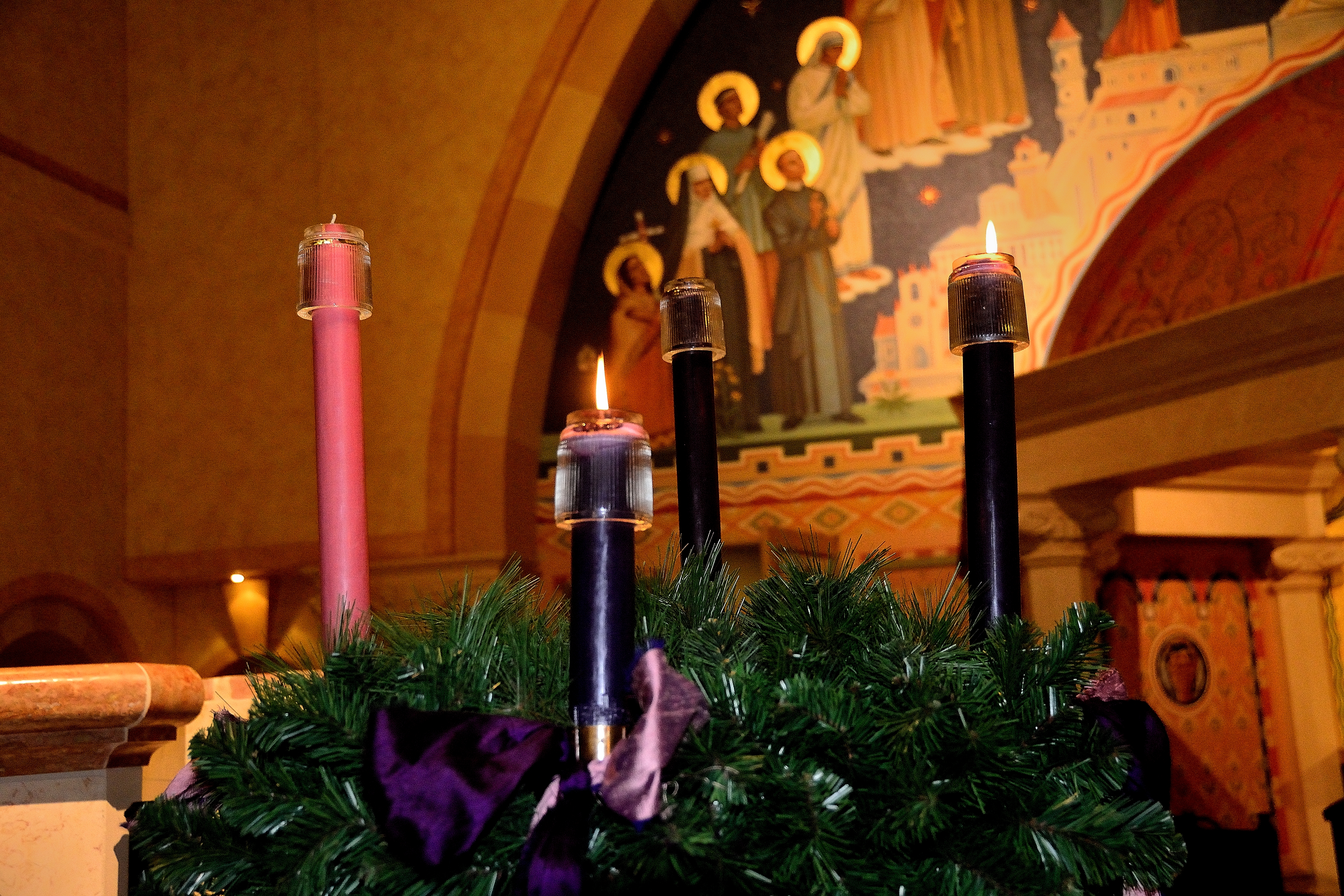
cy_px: 448
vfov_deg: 31.9
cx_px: 672
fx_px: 1568
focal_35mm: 42
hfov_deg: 46.4
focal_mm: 28
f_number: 4
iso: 1800
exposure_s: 1/60
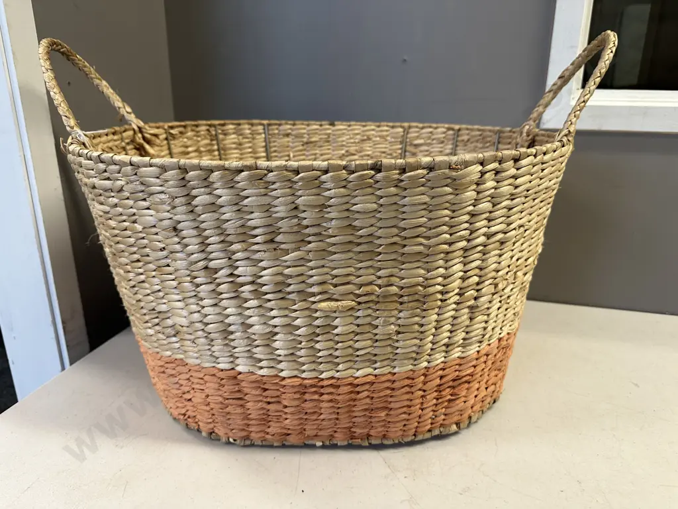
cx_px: 339
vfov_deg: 56.8
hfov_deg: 71.6
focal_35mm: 24
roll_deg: -0.3
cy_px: 254
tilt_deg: -18.6
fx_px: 470
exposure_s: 1/100
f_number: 1.78
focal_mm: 6.86
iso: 160
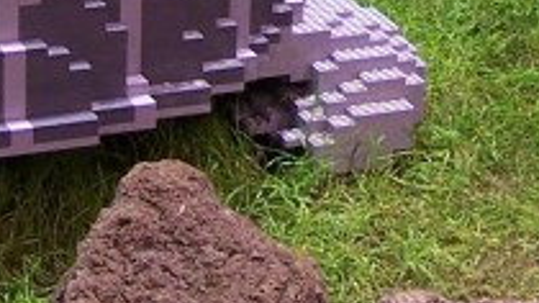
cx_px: 403
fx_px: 3043
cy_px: -103
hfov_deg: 10.1
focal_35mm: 213
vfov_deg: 5.7
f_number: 2.8
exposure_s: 1/2
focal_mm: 6.7
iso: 80
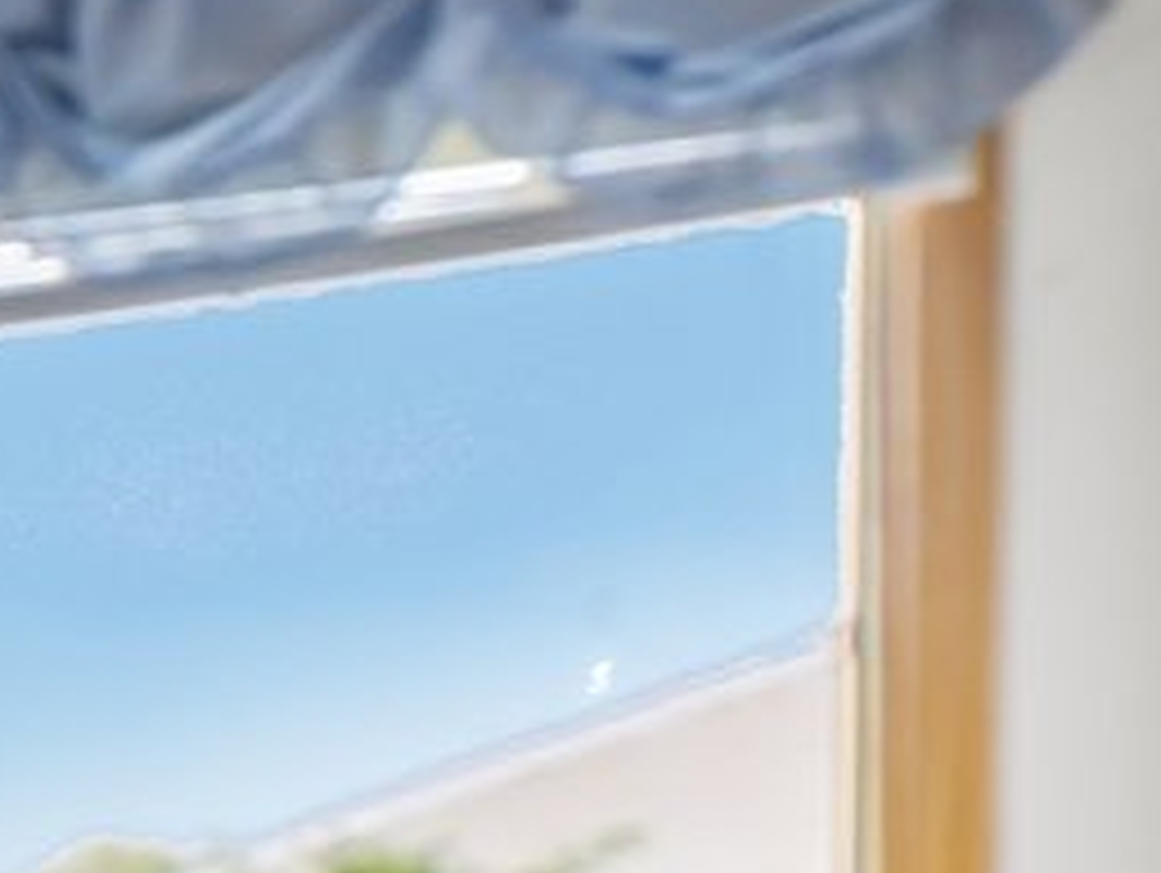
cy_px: 1208
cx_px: -2768
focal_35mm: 122
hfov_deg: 9.8
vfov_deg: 11.8
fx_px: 4096
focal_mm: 16
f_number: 9
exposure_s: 1/2.5
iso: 400
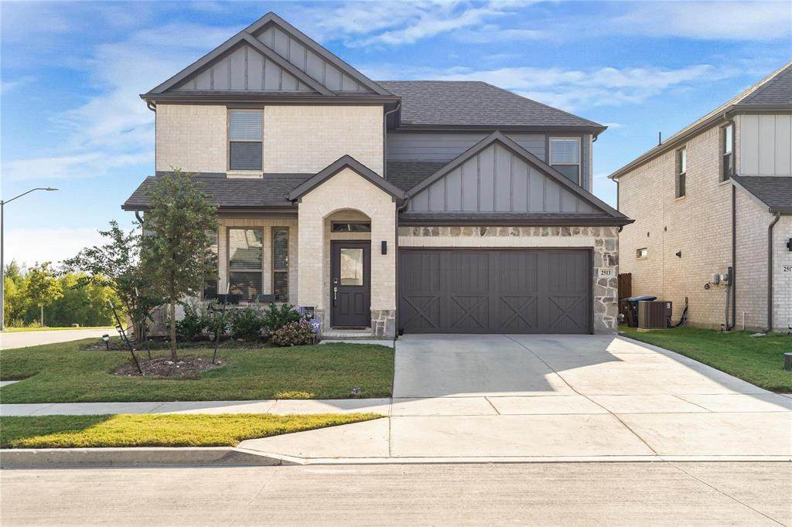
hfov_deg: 55.8
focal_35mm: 34
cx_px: 396
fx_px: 748
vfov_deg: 38.9
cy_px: 264
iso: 100
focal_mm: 34
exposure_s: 1/350
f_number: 5.6
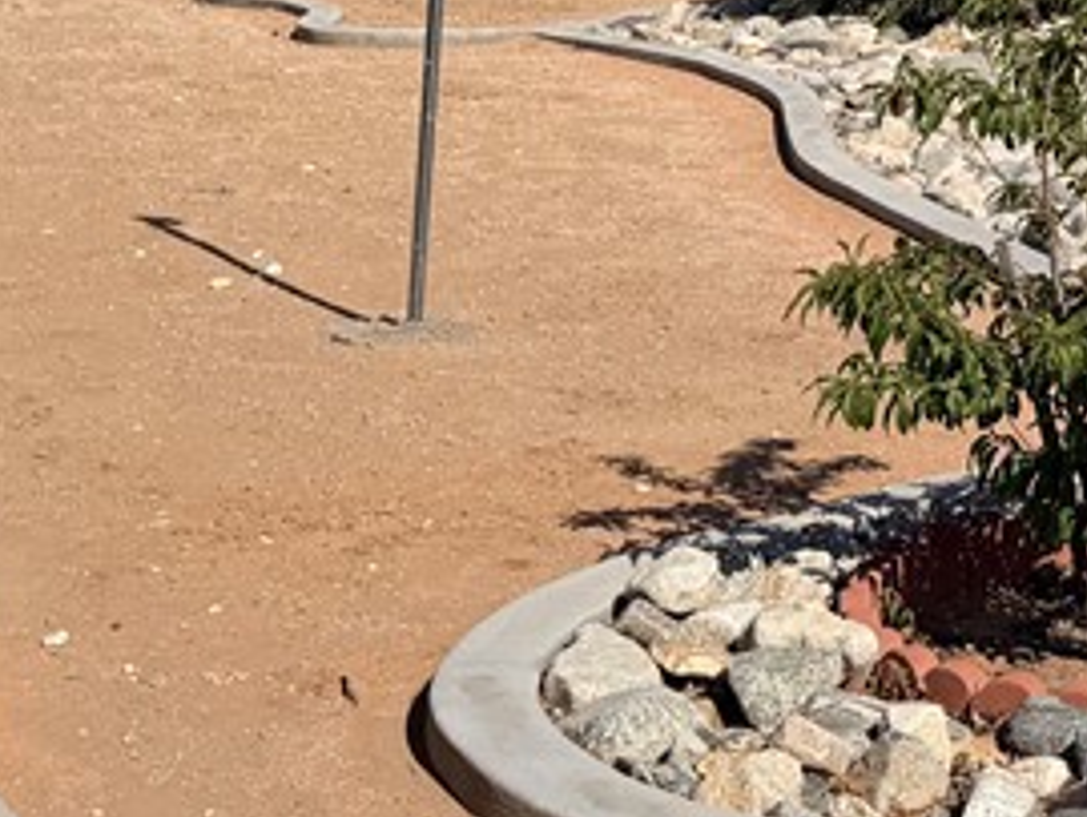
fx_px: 2860
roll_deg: -1.1
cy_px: -334
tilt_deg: +0.3
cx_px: 1437
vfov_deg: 15.3
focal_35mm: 91
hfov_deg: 19.7
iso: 80
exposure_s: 1/9091
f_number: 1.78
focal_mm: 6.76
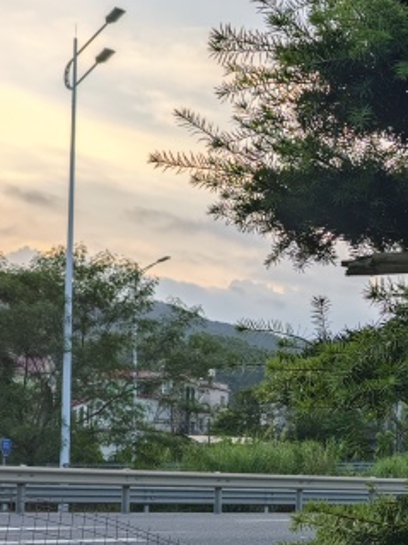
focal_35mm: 77
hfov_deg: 16.9
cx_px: 657
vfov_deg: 24.7
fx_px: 1211
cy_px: 476
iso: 200
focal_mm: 6.55
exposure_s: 1/101
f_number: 1.6
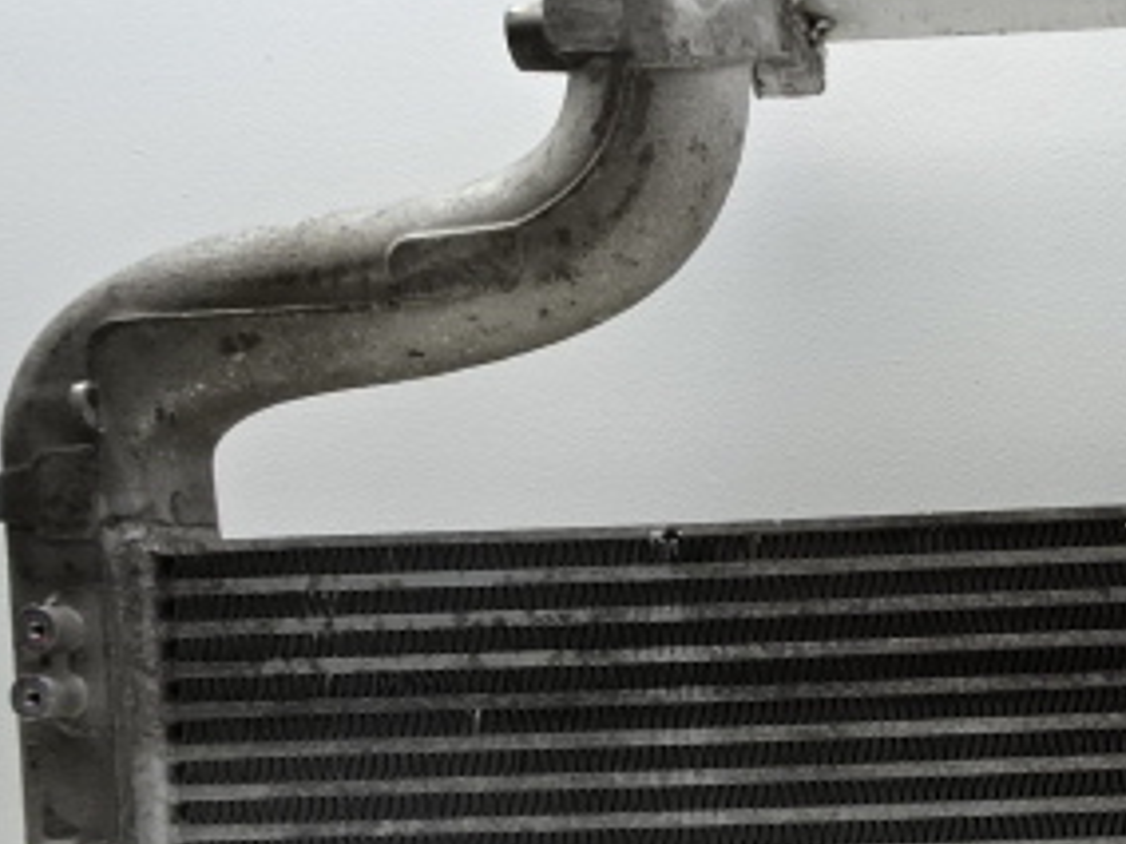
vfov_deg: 26.3
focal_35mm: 54
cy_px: 737
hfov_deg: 32.3
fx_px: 1757
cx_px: 1166
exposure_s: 1/30
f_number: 3.5
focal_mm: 4.1
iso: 100
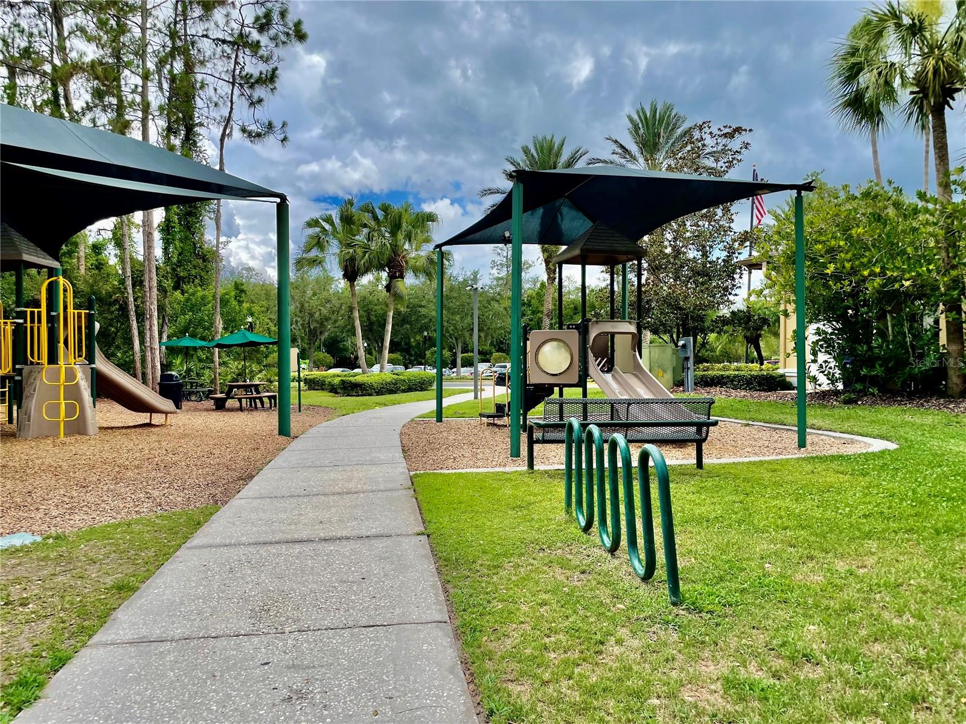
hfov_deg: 67.3
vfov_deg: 53.1
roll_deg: -0.1
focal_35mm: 26
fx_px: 726
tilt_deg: +0.5
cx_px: 483
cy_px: 362
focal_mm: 4.2
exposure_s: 1/2053
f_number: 1.6
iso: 32
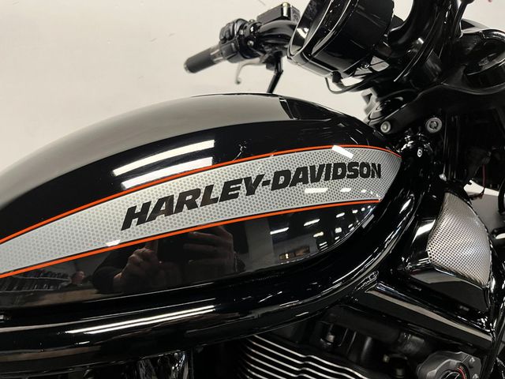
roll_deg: +1.0
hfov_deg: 67.3
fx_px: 379
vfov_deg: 53.1
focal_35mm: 26
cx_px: 252
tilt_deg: -14.9
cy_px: 190
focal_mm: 5.1
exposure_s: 1/50
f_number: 1.6
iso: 160
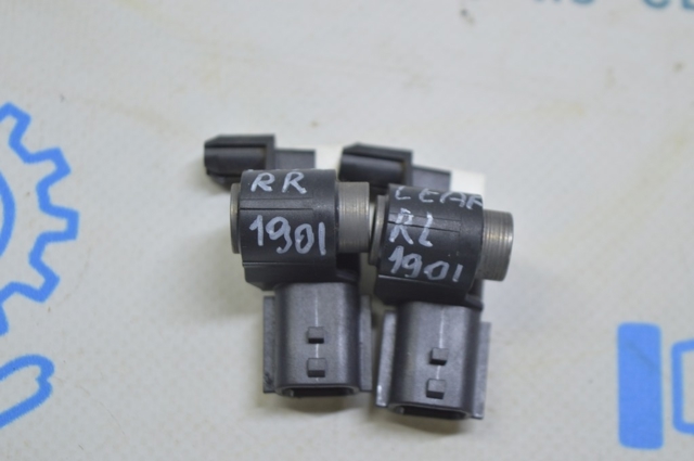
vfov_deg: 16.5
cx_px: 347
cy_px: 230
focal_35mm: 82
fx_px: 1588
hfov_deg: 24.6
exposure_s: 1/25
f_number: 5.6
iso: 400
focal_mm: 55
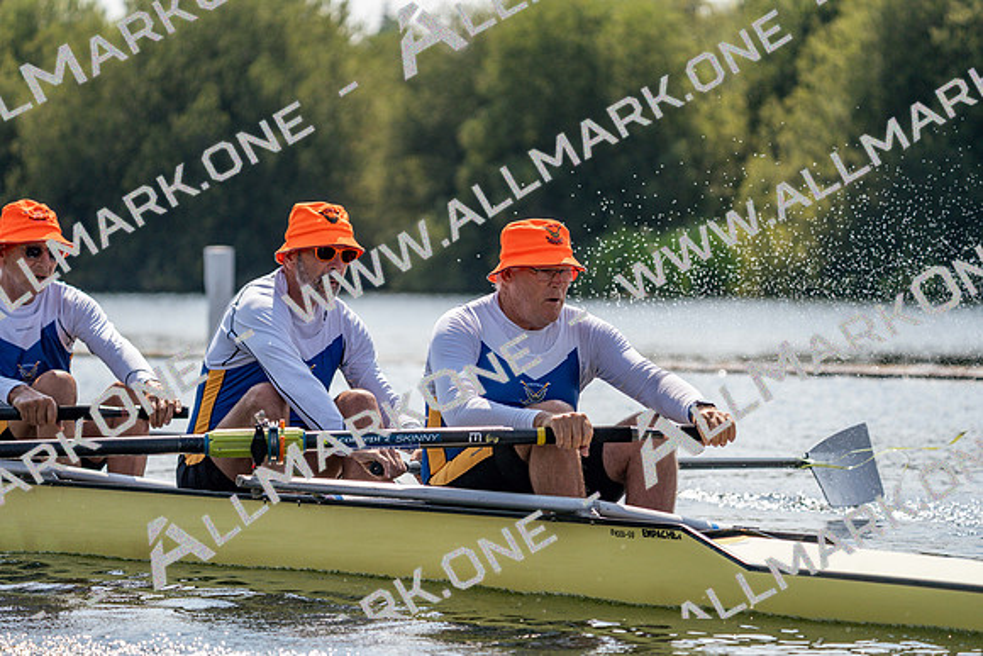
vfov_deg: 6.9
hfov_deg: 10.3
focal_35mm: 200
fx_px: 5462
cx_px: 492
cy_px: 328
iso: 200
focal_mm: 200
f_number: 5.6
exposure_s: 1/1600
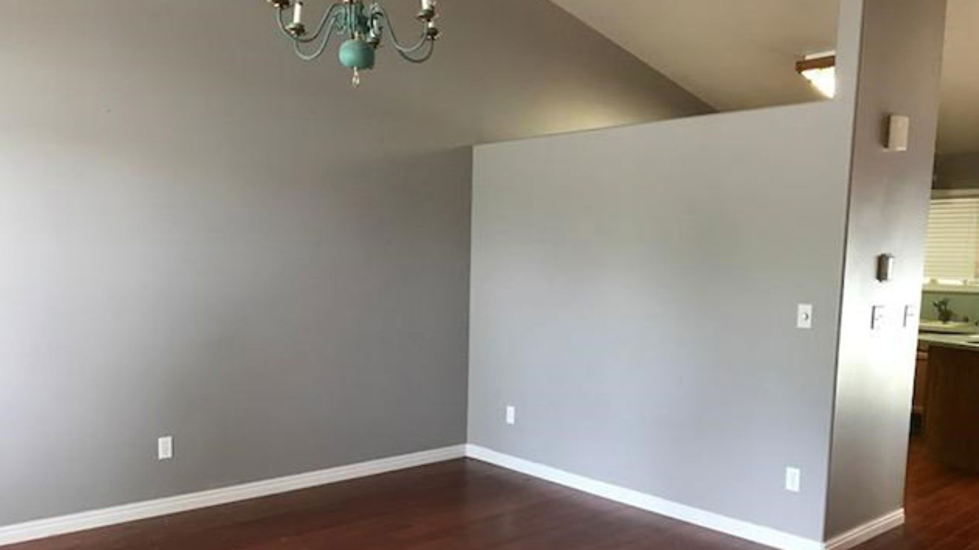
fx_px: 805
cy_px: 364
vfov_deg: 37.4
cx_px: 496
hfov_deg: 62.6
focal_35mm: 31
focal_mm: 3.99
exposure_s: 1/15
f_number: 1.8
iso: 50
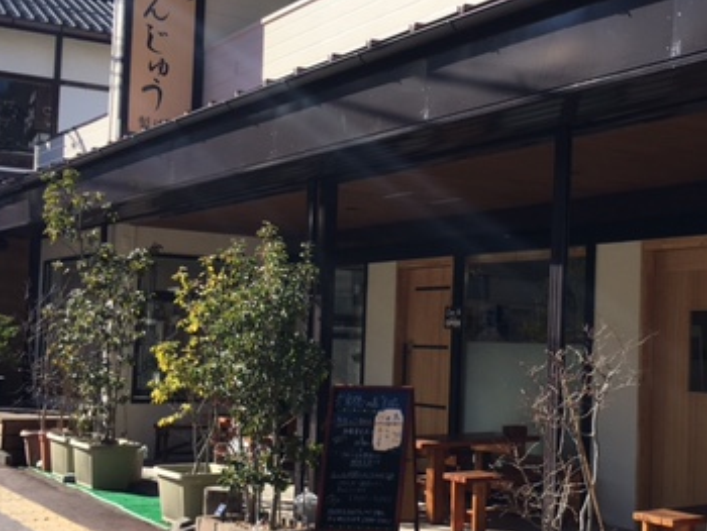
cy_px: 277
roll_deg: -1.5
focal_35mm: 53
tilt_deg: +2.2
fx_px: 1083
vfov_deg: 27.6
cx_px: 564
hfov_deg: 35.0
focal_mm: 4.15
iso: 25
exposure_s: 1/1054
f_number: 2.2
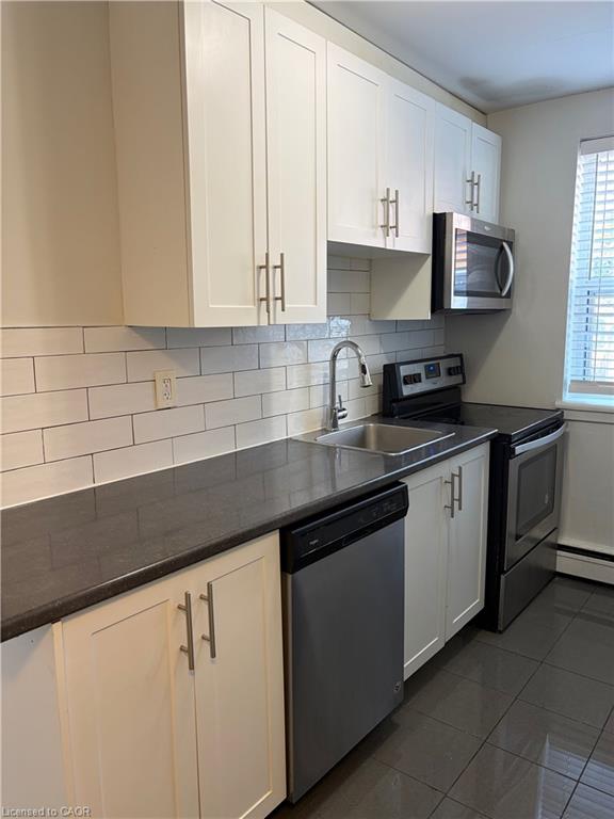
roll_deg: +1.2
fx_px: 615
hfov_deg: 53.1
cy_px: 410
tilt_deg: -8.9
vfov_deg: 67.3
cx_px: 307
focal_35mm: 26
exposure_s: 1/60
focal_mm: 5.96
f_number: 1.6
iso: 80
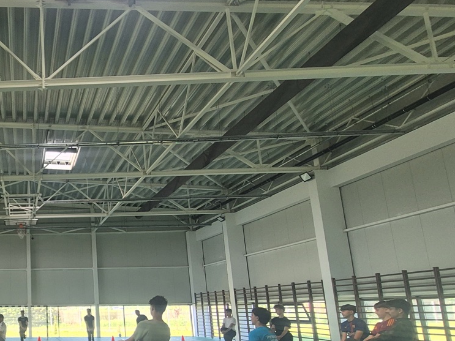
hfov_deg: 51.0
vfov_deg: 48.4
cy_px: 242
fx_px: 368
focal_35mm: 28
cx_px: -1
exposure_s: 1/101
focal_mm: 2.2
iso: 50
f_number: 2.2
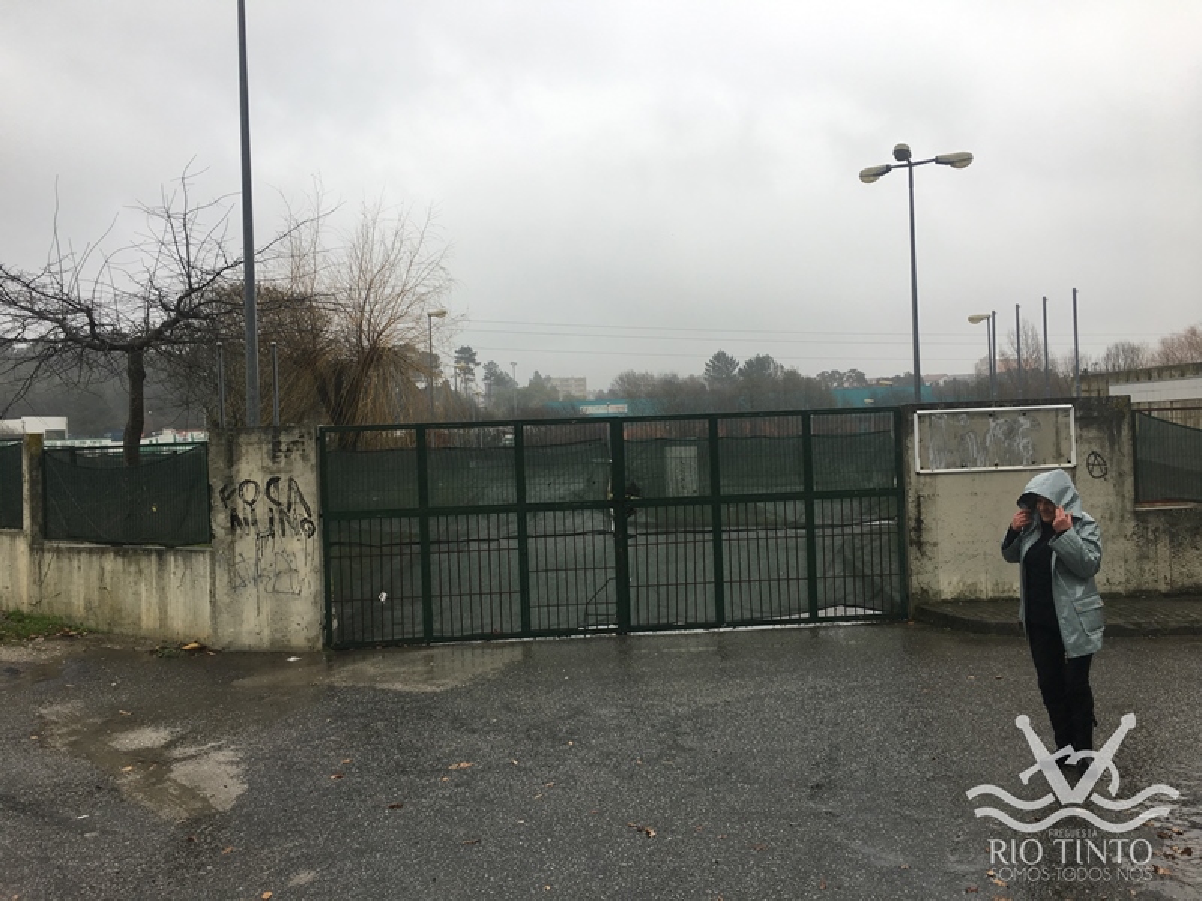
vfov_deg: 48.2
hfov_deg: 61.7
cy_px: 450
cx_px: 601
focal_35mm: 29
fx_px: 1007
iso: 25
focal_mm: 4.15
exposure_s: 1/116
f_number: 2.2
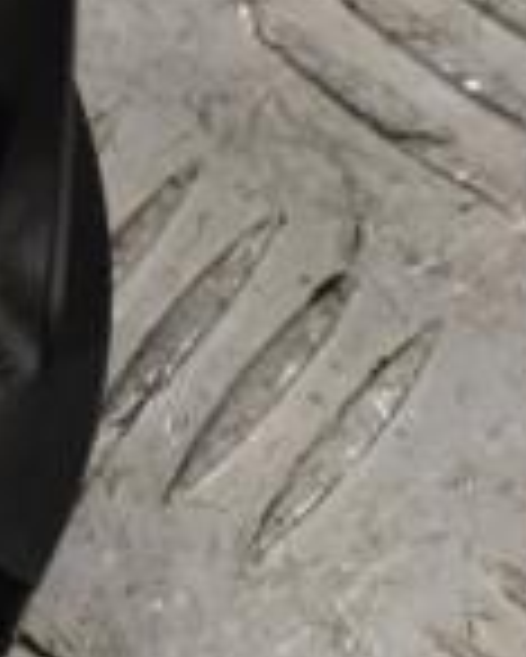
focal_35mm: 261
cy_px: 153
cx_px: -719
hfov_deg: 5.7
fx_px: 5072
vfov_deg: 7.4
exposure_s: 1/320
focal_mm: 45
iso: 3200
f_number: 9
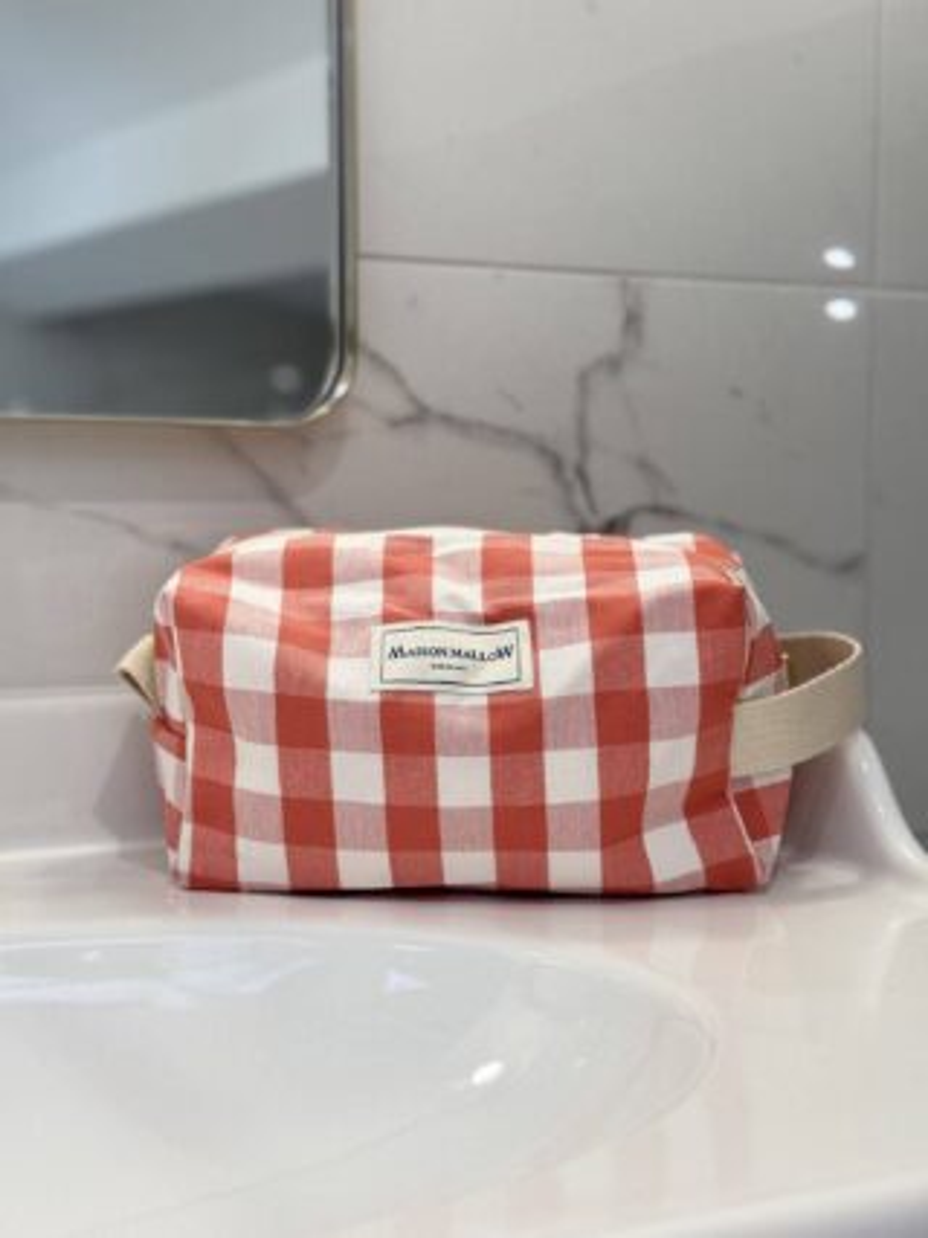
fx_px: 1717
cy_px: 619
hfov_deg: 30.3
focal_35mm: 48
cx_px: 464
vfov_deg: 39.7
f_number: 1.78
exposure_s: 1/100
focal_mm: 6.76
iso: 100
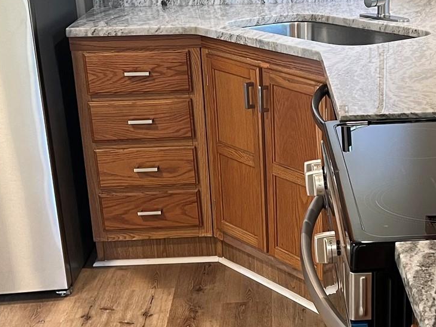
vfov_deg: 20.0
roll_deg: +1.5
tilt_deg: -21.4
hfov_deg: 26.3
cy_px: 252
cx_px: 336
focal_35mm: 73
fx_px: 920
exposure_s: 1/60
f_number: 1.5
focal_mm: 5.7
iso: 125
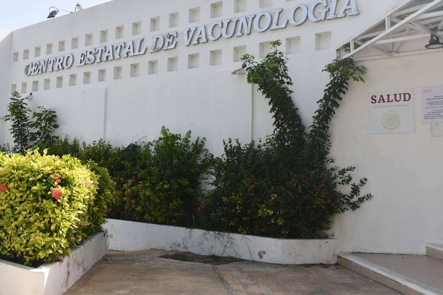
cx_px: 167
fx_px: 554
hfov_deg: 43.3
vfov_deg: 29.7
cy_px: 108
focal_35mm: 45
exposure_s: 1/250
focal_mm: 21
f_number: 8
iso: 100
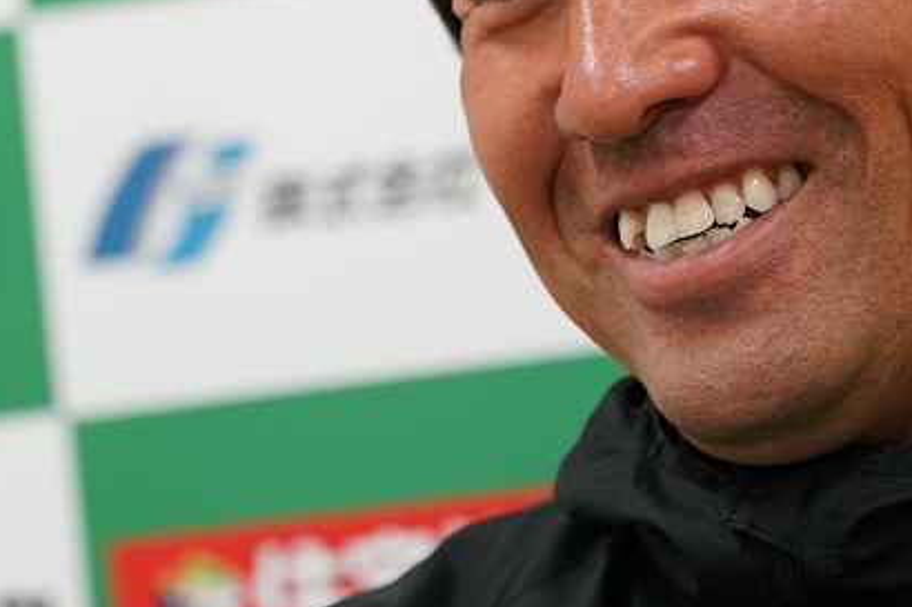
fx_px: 19751
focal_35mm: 780
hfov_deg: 2.6
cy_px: 50
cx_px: 309
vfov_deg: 1.8
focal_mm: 400
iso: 3200
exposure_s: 1/250
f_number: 5.6
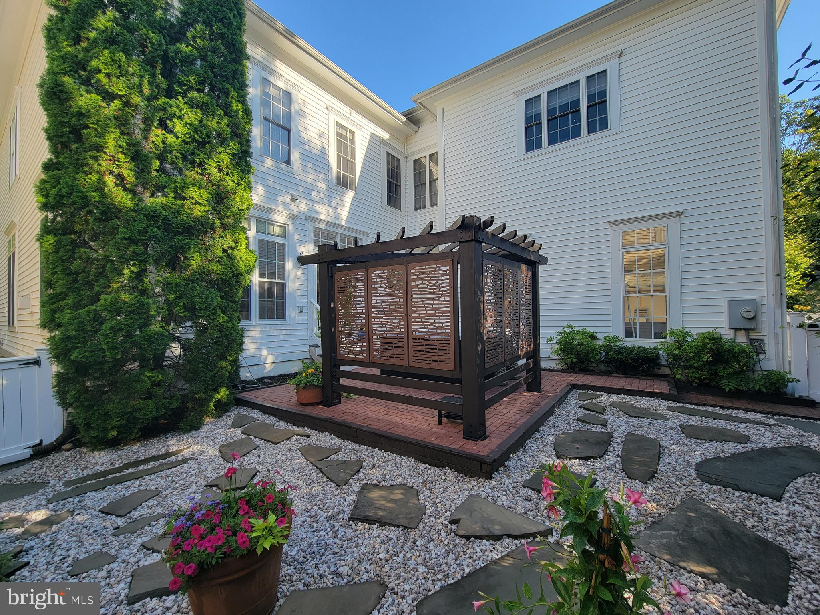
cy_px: 308
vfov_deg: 89.9
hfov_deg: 106.2
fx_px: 308
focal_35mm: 13
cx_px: 410
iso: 50
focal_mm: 2.2
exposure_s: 1/229
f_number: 2.2
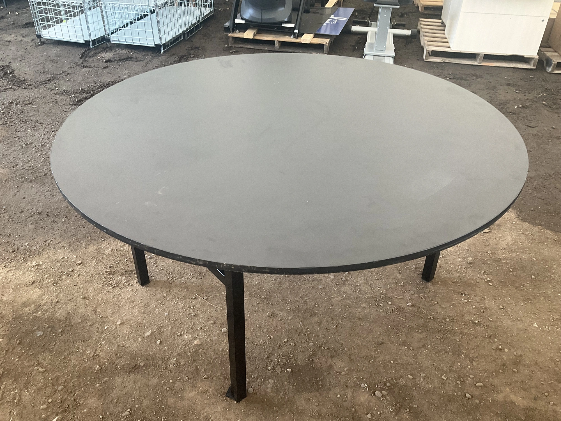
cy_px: 210
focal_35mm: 29
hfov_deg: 61.7
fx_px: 470
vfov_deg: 48.2
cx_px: 280
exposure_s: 1/86
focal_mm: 3
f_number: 1.8
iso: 64
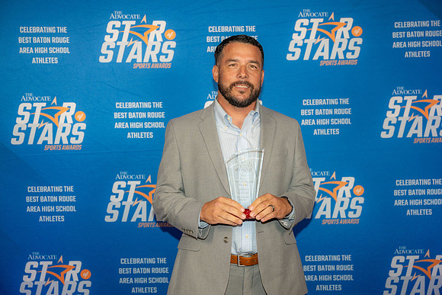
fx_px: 675
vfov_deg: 24.6
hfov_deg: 36.2
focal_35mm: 55
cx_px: 221
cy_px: 148
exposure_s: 1/125
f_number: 4
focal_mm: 55
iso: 320
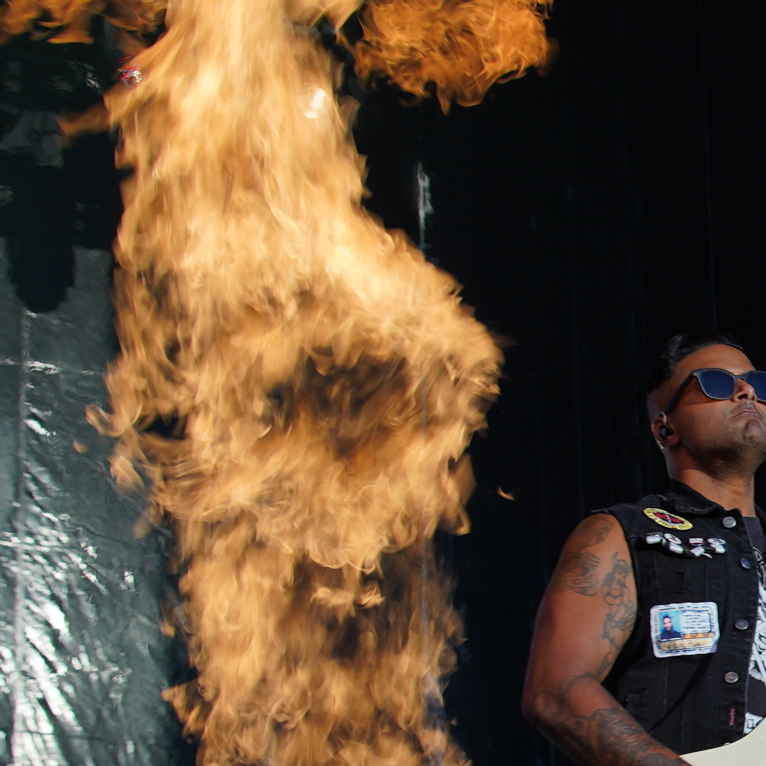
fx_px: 3530
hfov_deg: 11.8
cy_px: 707
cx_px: 1161
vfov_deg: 12.3
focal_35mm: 141
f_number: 6.3
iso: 100
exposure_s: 1/400
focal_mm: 40
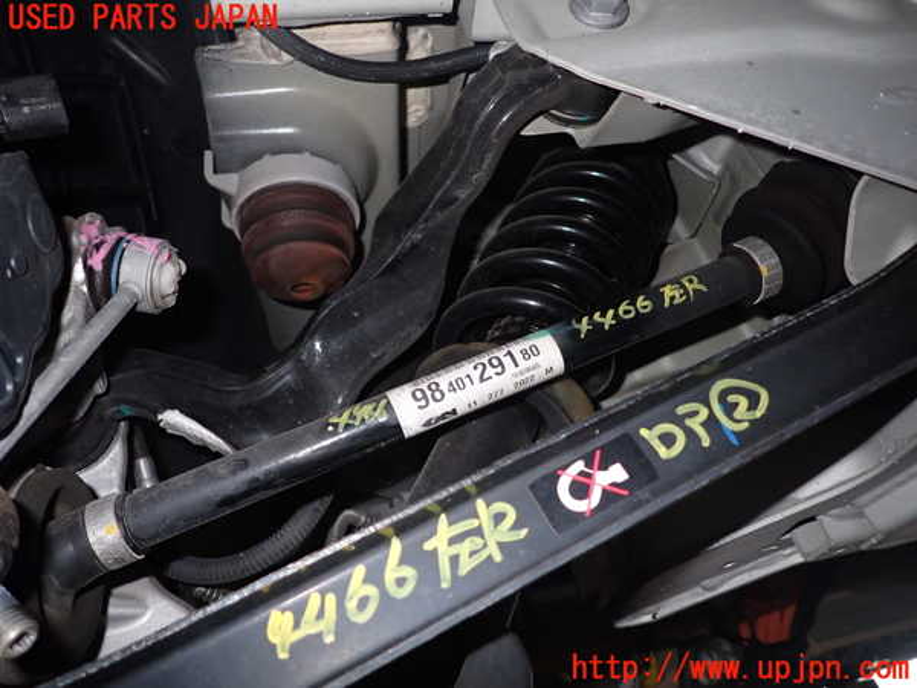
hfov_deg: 69.4
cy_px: 344
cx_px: 458
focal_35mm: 25
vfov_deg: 54.9
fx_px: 662
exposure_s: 1/30
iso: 320
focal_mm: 4.5
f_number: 5.6
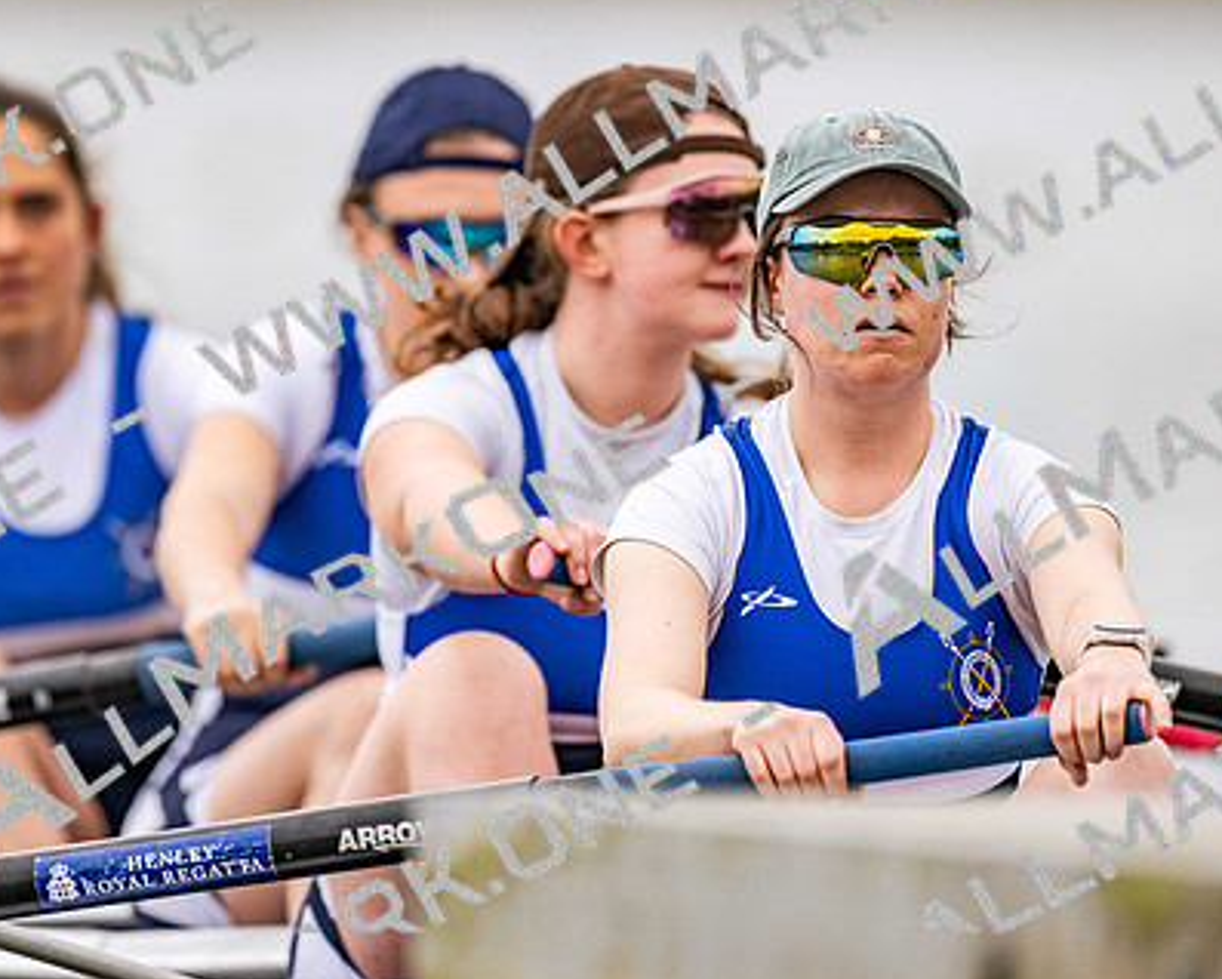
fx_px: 29743
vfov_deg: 1.9
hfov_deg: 2.4
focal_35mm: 822
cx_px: 579
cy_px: 405
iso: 1100
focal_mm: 600
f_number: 4
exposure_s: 1/2500
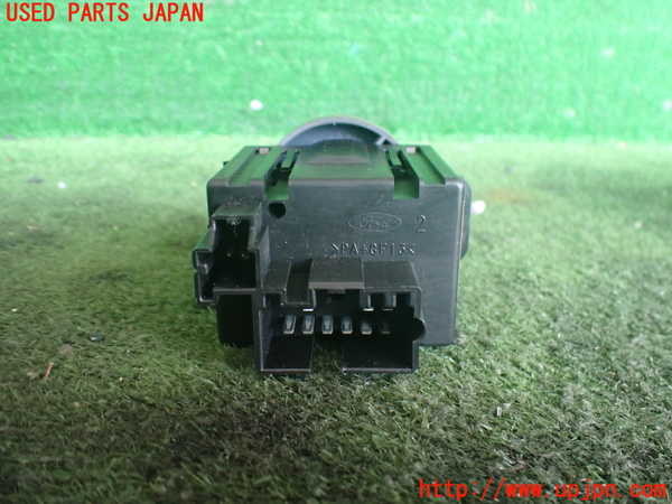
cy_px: 252
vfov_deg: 46.8
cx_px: 336
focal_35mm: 30
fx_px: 582
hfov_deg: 60.0
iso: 800
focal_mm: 5.4
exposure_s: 1/125
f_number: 2.3
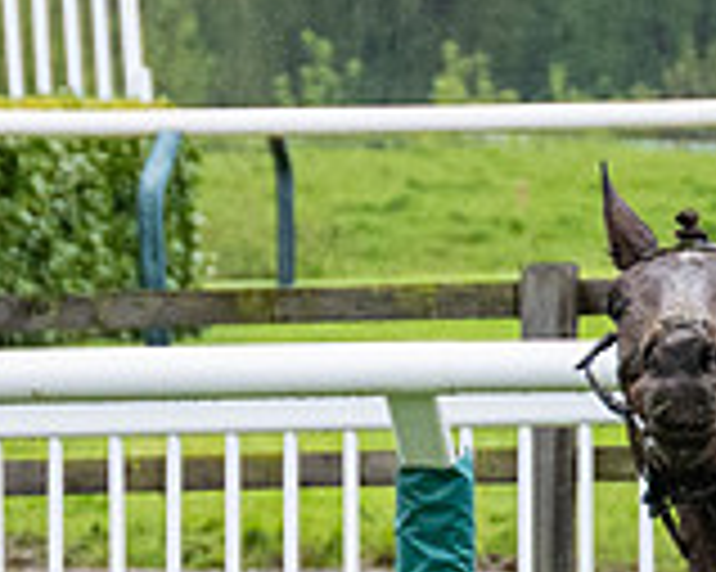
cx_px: 923
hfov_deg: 2.4
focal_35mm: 823
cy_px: 1118
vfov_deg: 1.9
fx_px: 17429
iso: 1000
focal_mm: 98
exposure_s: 1/1250
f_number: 4
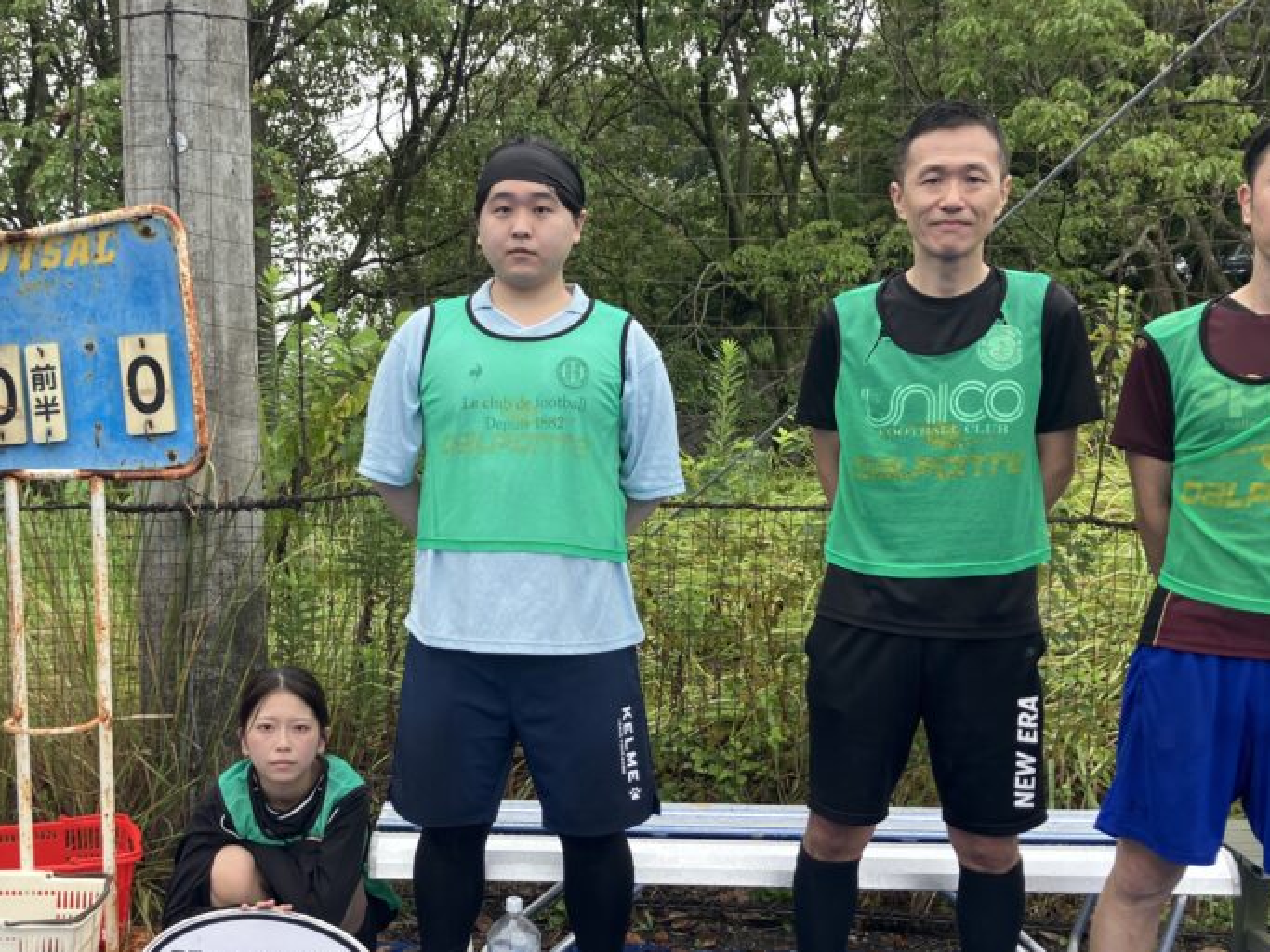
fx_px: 1541
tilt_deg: -8.3
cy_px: 623
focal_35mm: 42
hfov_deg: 44.5
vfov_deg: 34.1
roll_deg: -1.6
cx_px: 491
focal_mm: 3.99
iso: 25
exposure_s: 1/224
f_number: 1.8
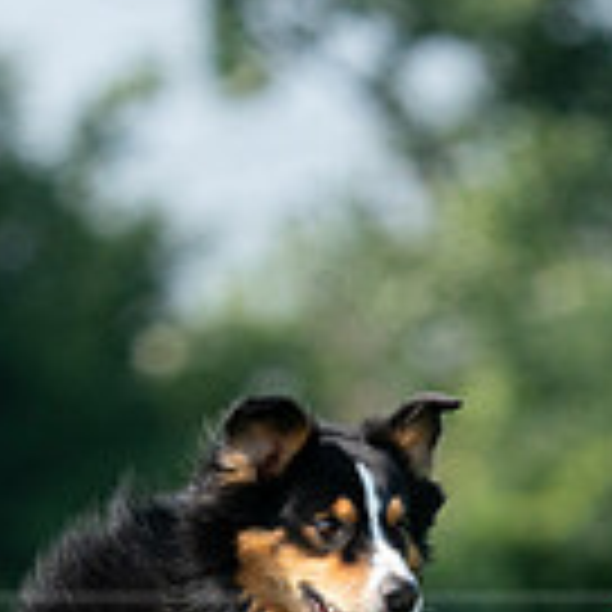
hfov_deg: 1.3
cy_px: 817
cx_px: 252
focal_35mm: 1359
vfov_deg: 1.3
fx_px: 27183
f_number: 6.3
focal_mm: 376
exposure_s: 1/4000
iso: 1600
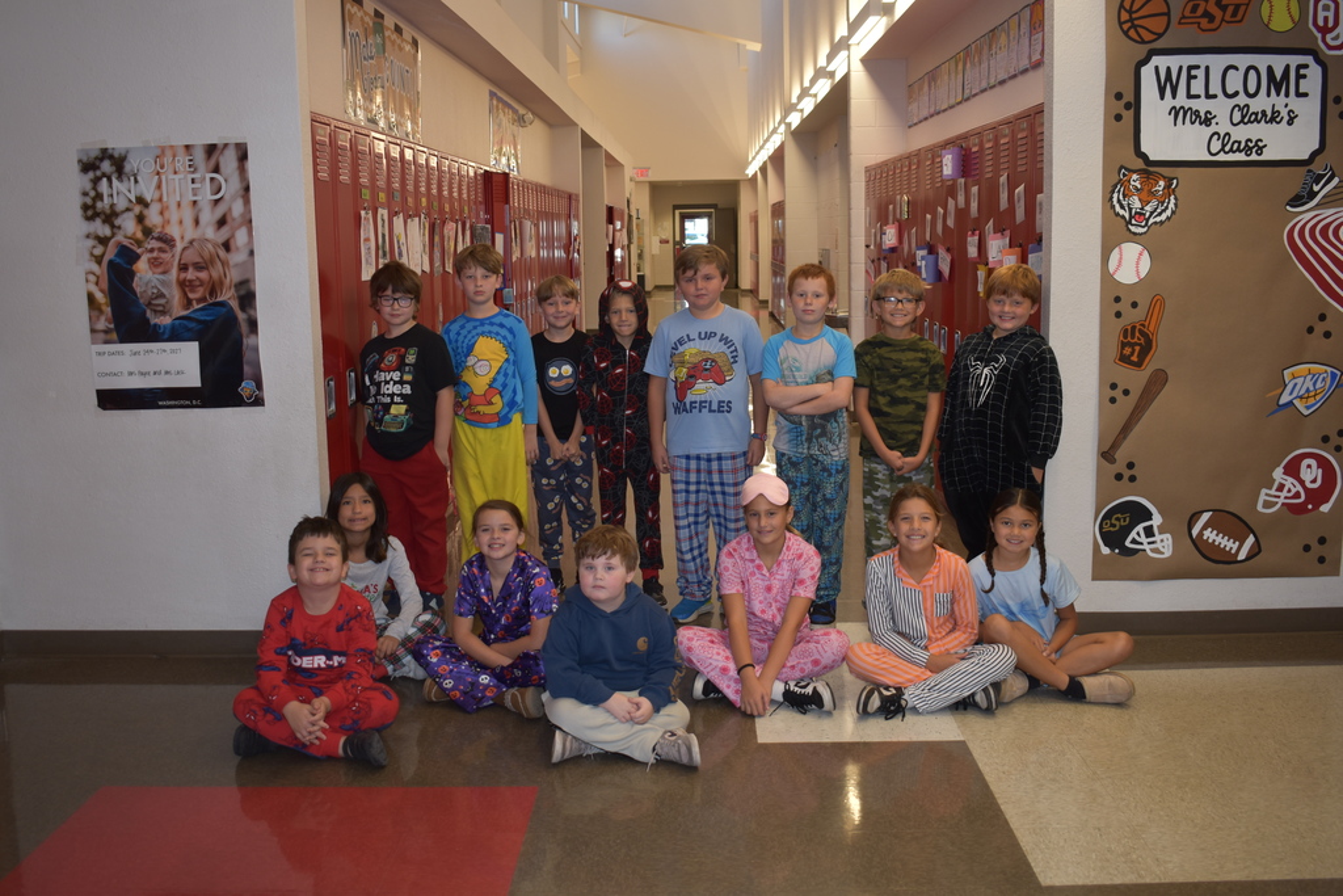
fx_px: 1343
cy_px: 448
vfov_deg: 36.9
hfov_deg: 53.1
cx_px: 672
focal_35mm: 36
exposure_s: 1/30
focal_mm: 24
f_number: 3.8
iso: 200
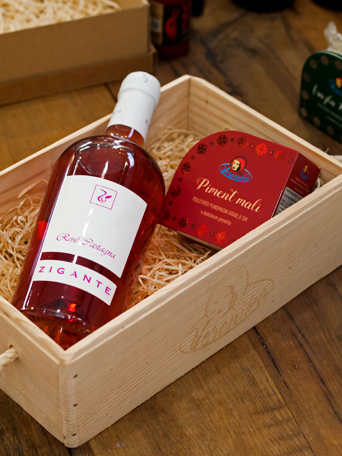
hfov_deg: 14.8
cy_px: 228
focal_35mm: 100
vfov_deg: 19.6
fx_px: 1317
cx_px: 171
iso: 800
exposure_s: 1/40
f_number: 4
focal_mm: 50
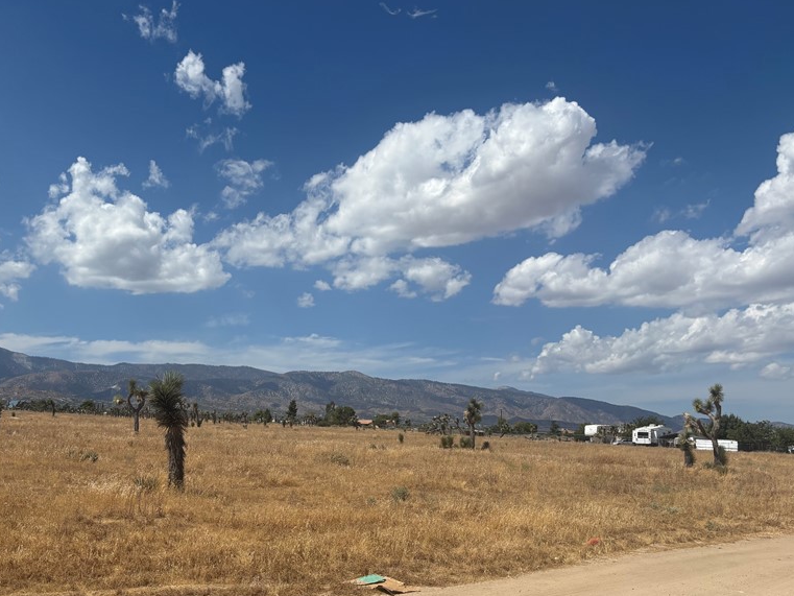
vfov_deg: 40.6
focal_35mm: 35
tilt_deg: +7.1
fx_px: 803
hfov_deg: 52.1
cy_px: 340
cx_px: 297
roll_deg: -1.6
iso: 50
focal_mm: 5.96
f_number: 1.6
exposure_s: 1/7194
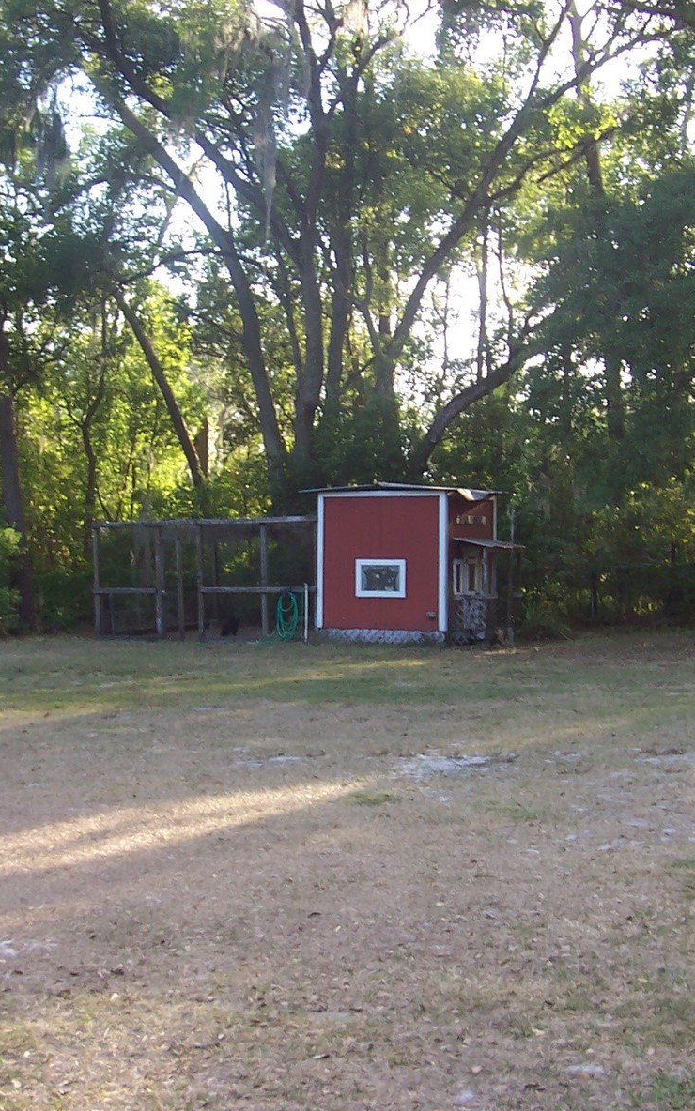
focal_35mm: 53
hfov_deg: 24.4
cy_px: 553
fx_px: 1606
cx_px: 371
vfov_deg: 38.2
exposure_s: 1/90
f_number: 2.8
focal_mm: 5.6
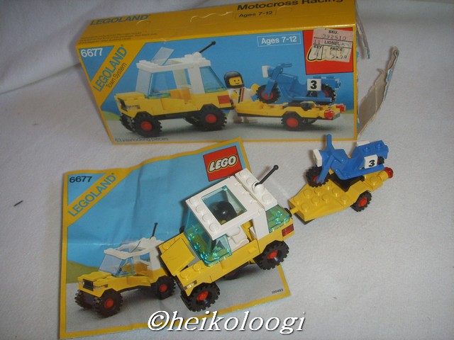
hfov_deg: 47.9
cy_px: 170
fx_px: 511
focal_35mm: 39
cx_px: 227
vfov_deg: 36.8
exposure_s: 1/45
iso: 100
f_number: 3.5
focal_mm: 6.6
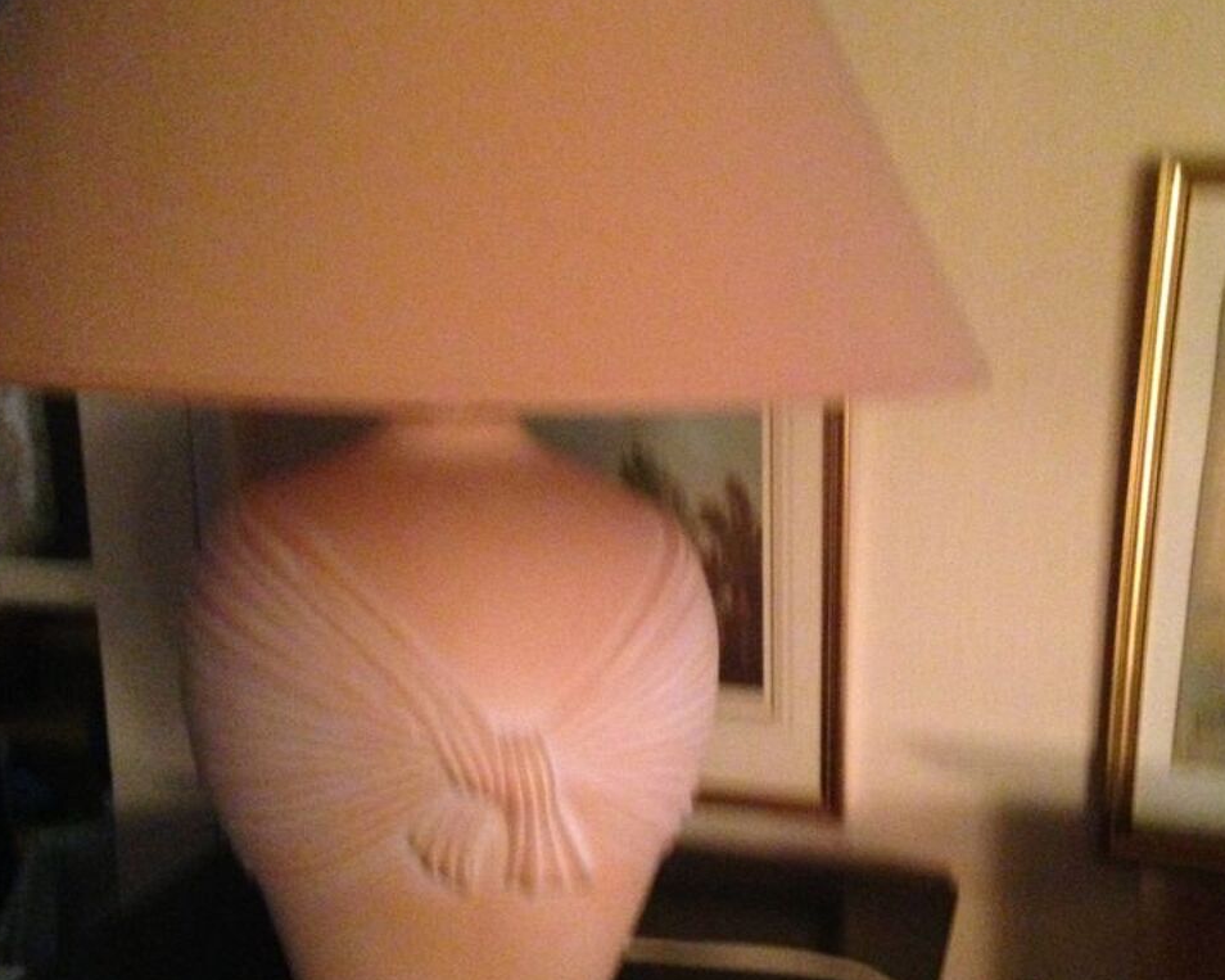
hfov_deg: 41.2
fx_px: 1631
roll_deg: +1.2
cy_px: 598
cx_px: 628
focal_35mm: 45
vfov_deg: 33.3
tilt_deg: -11.8
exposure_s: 1/15
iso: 800
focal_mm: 4.12
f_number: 2.4
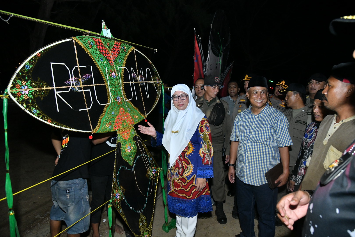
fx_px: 237
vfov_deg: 53.1
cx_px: 178
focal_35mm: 24
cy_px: 118
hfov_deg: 73.7
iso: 2500
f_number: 5
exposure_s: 1/80
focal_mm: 24
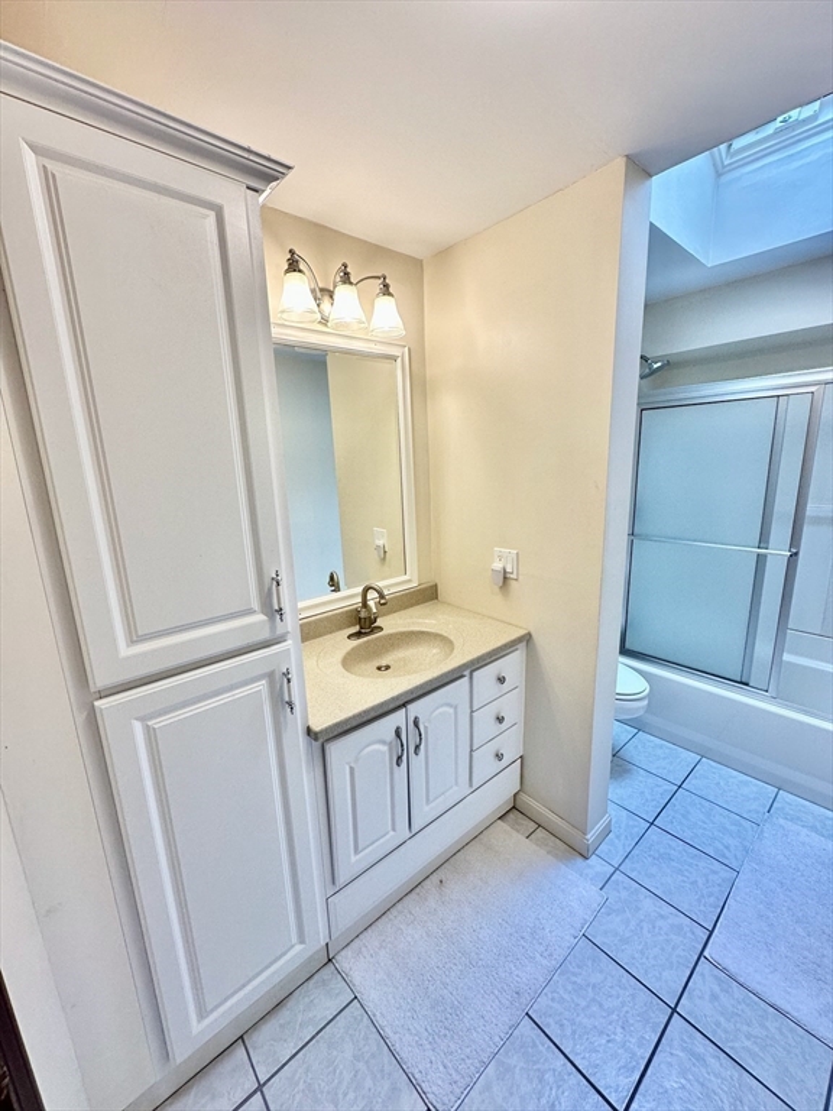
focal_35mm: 14
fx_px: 449
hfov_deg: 85.7
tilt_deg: -12.3
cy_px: 556
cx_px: 416
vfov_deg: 102.1
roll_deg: +1.0
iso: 125
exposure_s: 1/120
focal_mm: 2.22
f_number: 2.2
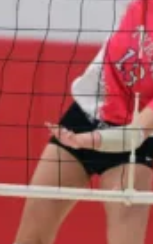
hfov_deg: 1.8
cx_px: -6
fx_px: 4895
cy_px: -7
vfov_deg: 2.9
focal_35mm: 736
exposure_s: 1/1250
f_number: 4
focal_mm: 220
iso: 10000
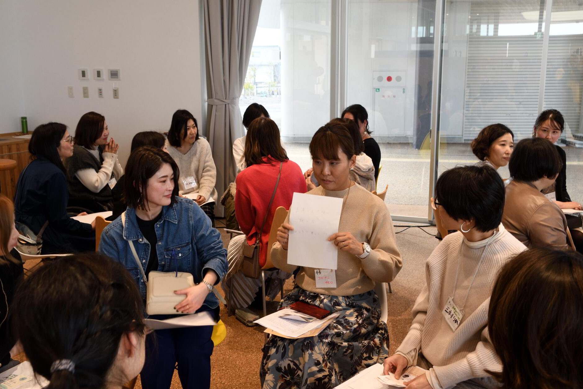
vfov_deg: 33.4
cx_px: 298
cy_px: 194
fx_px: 648
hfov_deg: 48.5
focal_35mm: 40
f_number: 9
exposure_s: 1/30
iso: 400
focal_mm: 26
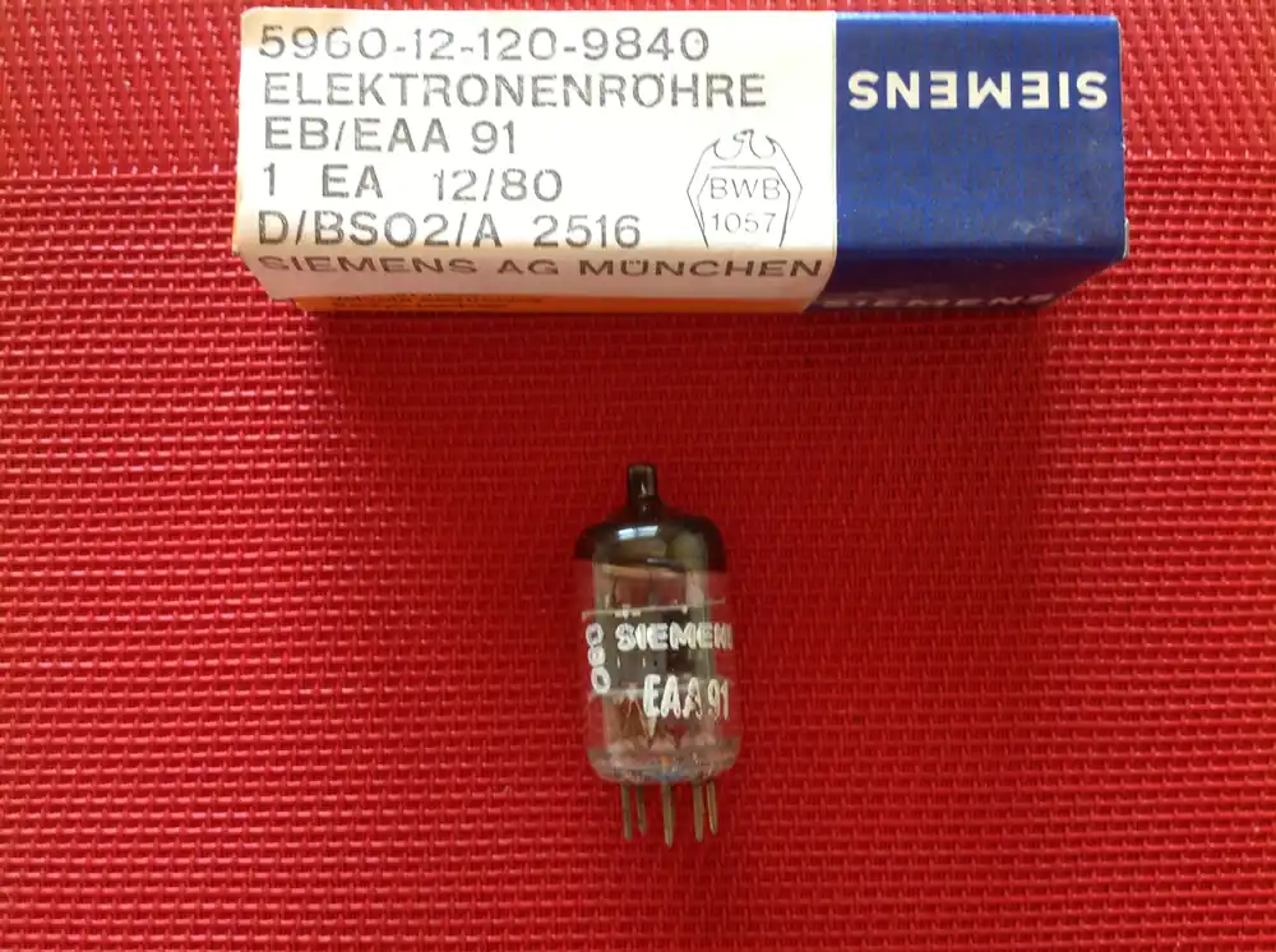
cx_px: 638
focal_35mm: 35
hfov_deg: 52.7
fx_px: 1288
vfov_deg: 40.6
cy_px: 476
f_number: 2.4
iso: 200
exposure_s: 1/15
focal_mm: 4.28
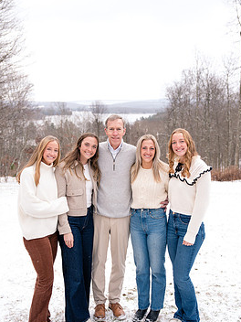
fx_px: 399
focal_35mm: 43
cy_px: 167
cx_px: 126
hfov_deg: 33.6
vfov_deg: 43.8
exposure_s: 1/250
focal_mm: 35
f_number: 3.2
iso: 400
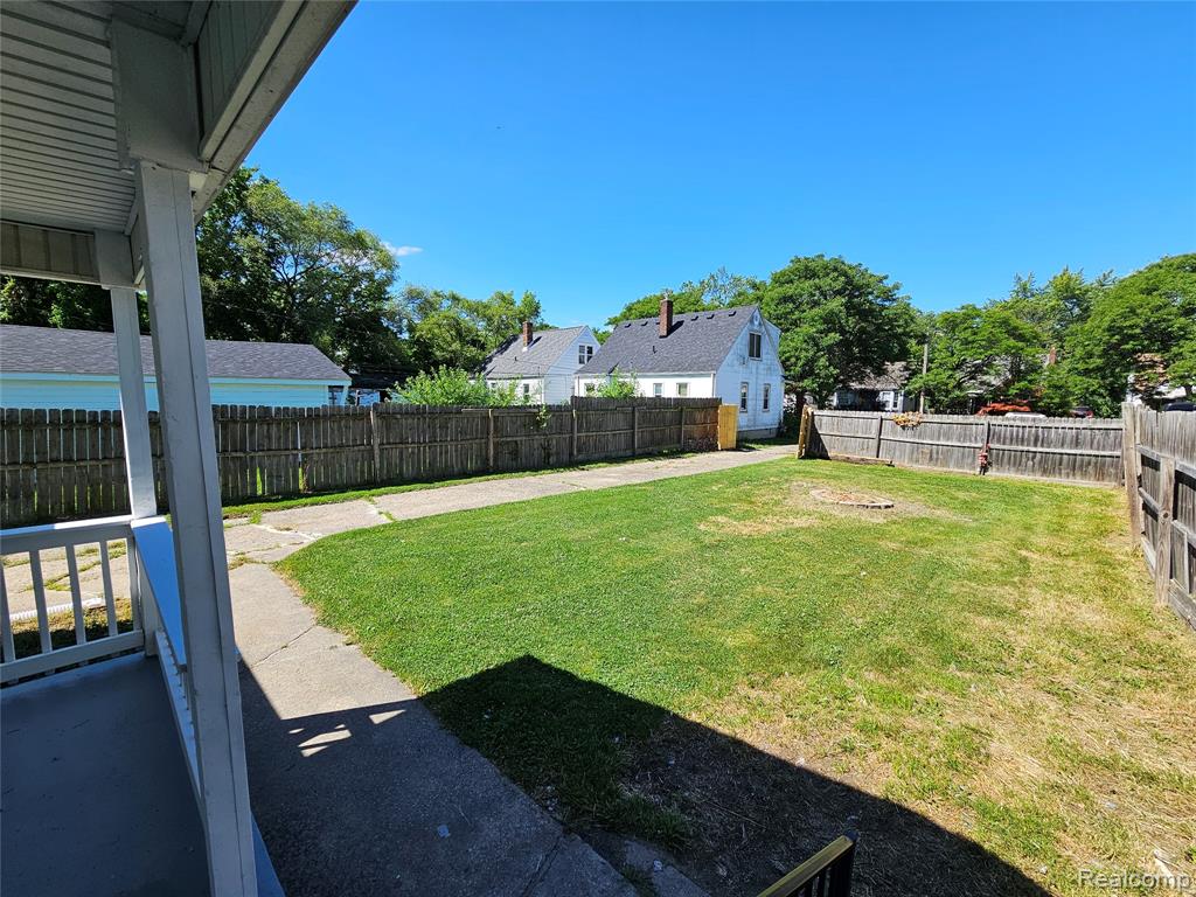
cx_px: 598
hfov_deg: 106.2
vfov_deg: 89.9
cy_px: 448
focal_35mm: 13
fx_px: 449
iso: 50
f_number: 2.2
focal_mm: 2.2
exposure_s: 1/1090
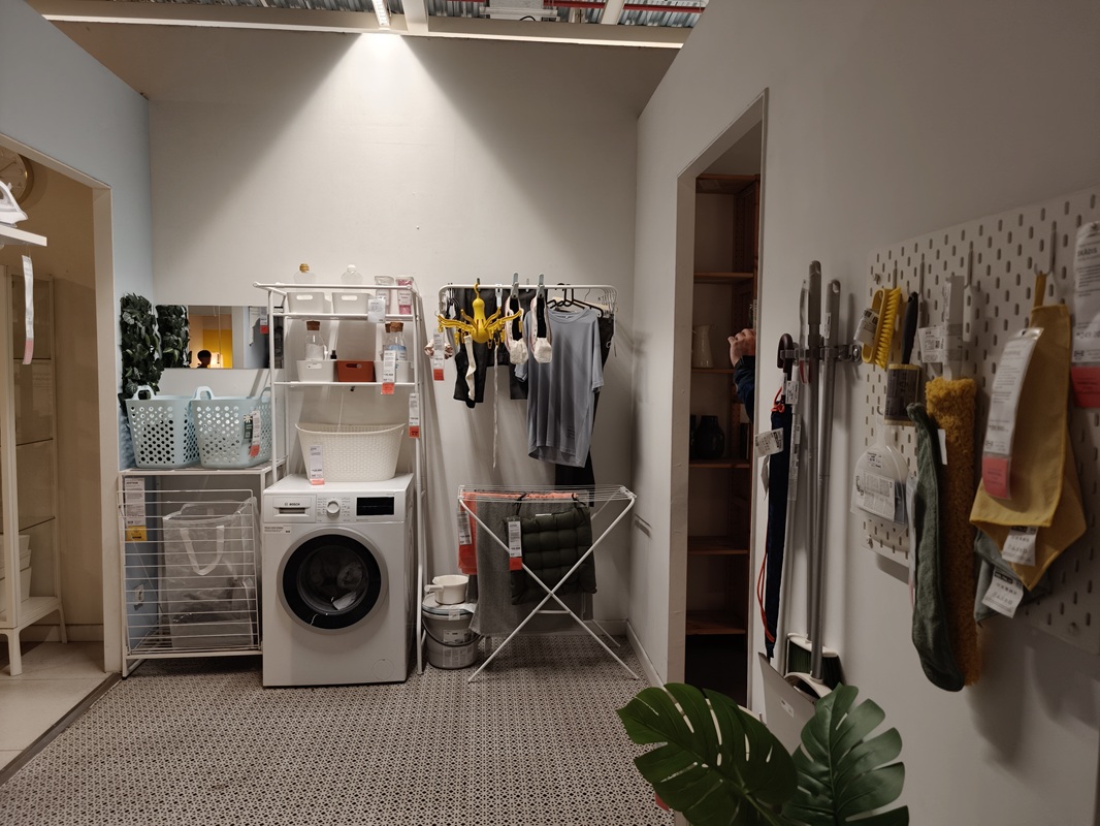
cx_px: 550
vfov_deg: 58.9
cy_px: 413
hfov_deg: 73.9
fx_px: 731
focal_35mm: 23
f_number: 1.6
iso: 500
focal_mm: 6.06
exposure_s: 1/100
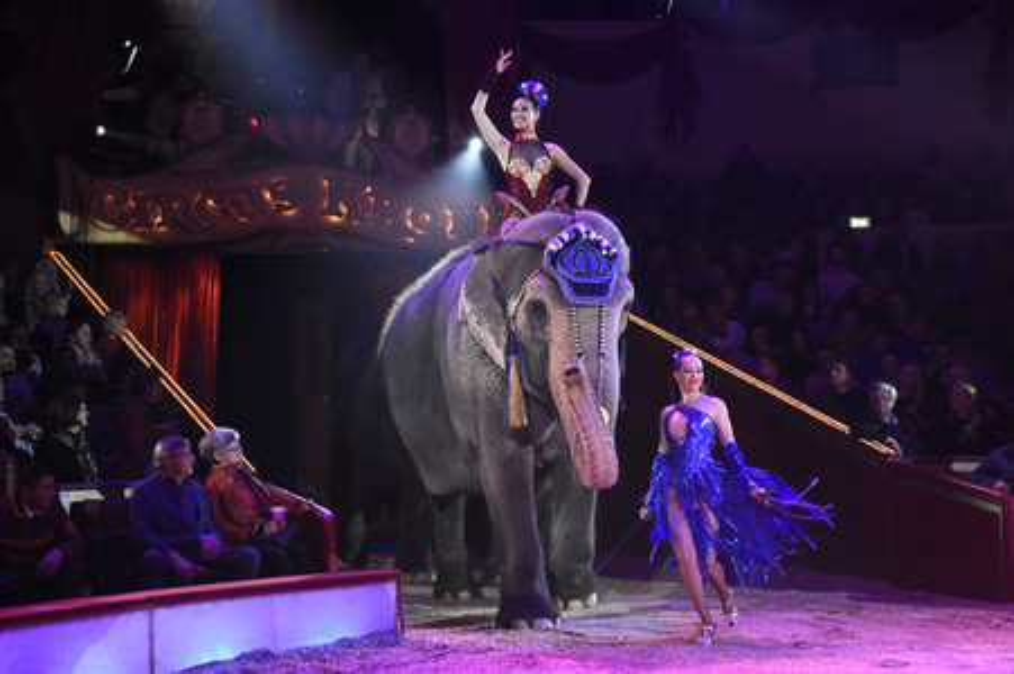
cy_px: 337
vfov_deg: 18.9
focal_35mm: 72
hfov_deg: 28.1
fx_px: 2026
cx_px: 507
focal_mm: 48
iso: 3200
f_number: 6.3
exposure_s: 1/160
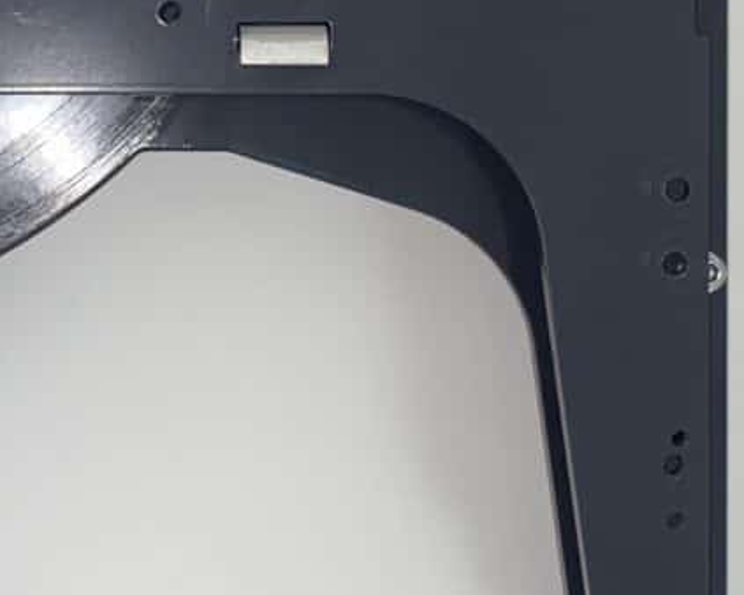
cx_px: 39
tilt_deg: -88.0
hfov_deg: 21.2
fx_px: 1937
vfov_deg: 17.4
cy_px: 149
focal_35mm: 88
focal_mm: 4.25
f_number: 1.8
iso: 40
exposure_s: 1/100
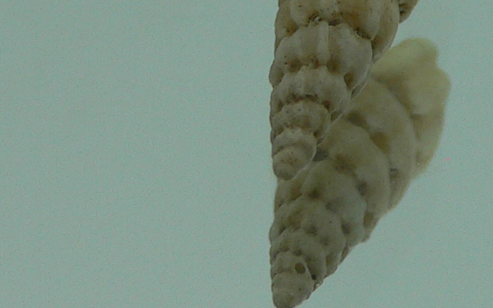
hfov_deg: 17.2
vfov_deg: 10.8
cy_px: 41
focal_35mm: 121
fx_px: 1625
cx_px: 358
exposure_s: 1/80
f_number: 2.8
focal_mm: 4.6
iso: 80
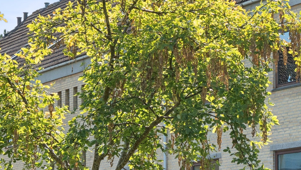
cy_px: 132
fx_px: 1206
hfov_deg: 14.2
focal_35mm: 151
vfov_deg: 8.0
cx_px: 221
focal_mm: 35
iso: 400
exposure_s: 1/250
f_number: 10
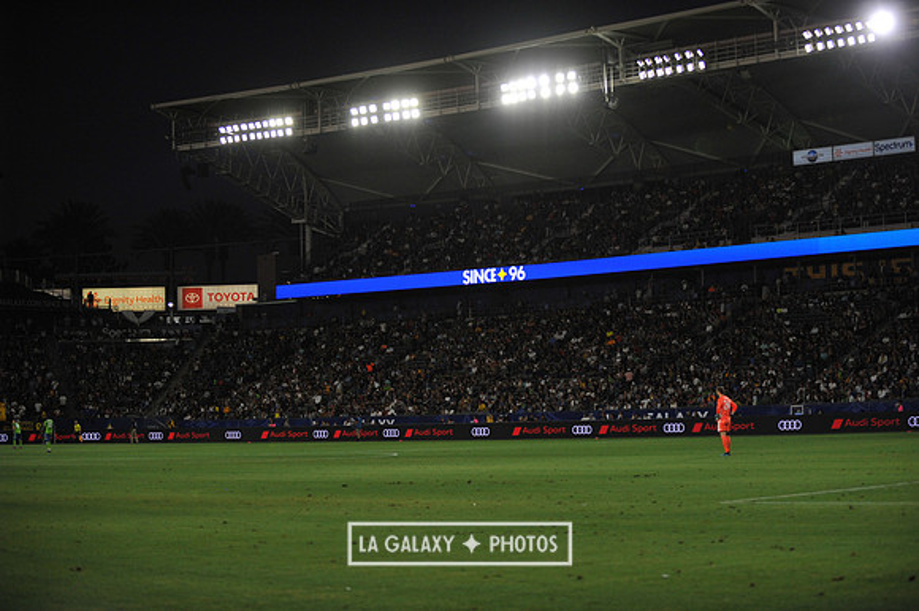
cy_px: 306
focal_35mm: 70
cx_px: 460
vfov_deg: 19.4
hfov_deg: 28.9
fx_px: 1786
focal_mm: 70
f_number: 2.8
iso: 1600
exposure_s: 1/2000
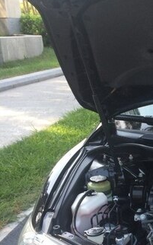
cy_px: 187
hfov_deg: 17.7
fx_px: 421
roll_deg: -0.6
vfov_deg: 31.8
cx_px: 250
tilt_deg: -19.3
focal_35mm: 63
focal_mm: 4.15
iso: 32
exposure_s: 1/175
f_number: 2.2
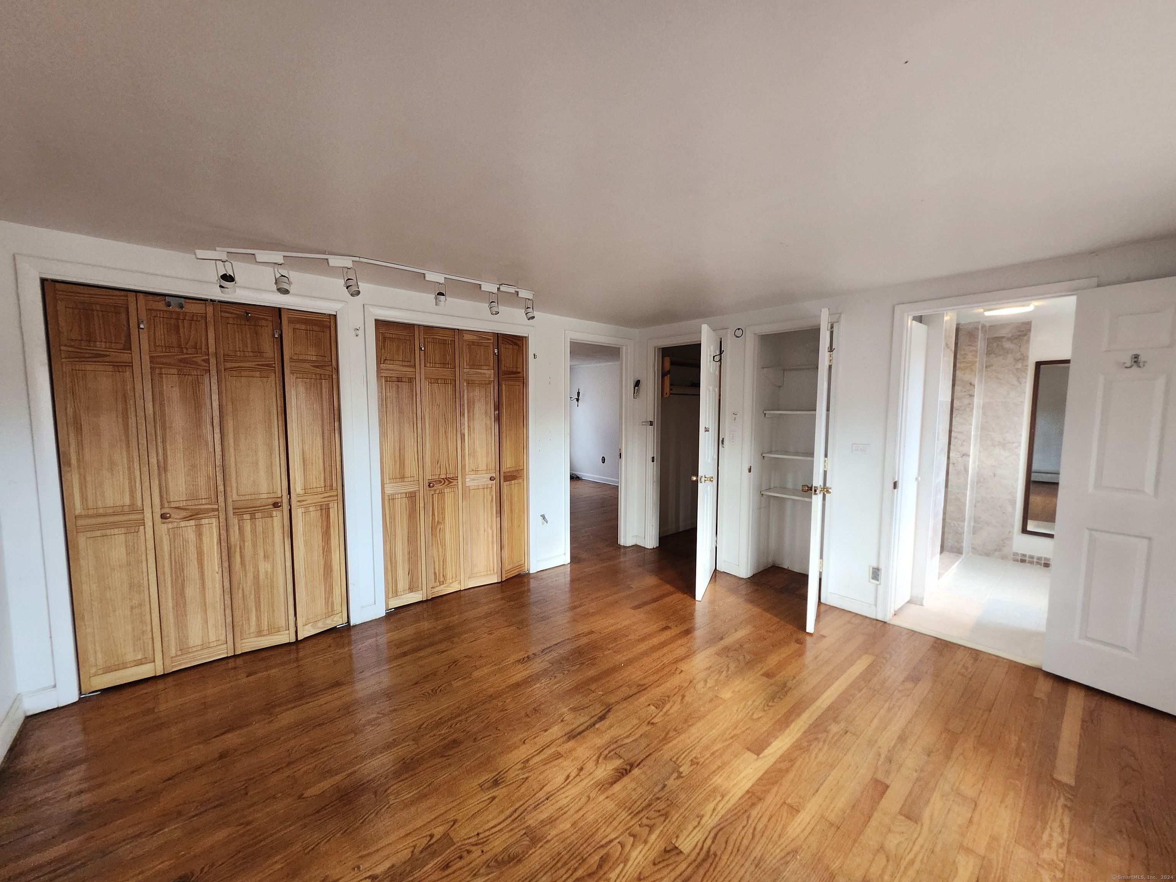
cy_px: 441
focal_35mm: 13
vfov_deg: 89.9
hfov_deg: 106.2
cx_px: 588
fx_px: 442
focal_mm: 1.74
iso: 320
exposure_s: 1/60
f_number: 2.2
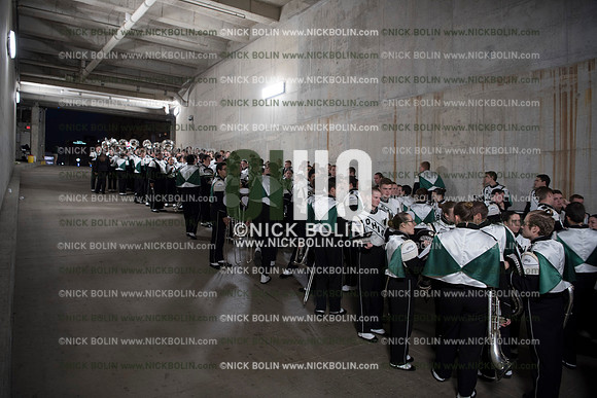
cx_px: 298
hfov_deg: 73.7
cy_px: 199
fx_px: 398
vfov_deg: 53.2
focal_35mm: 24
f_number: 2.8
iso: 800
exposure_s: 1/40
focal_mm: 24
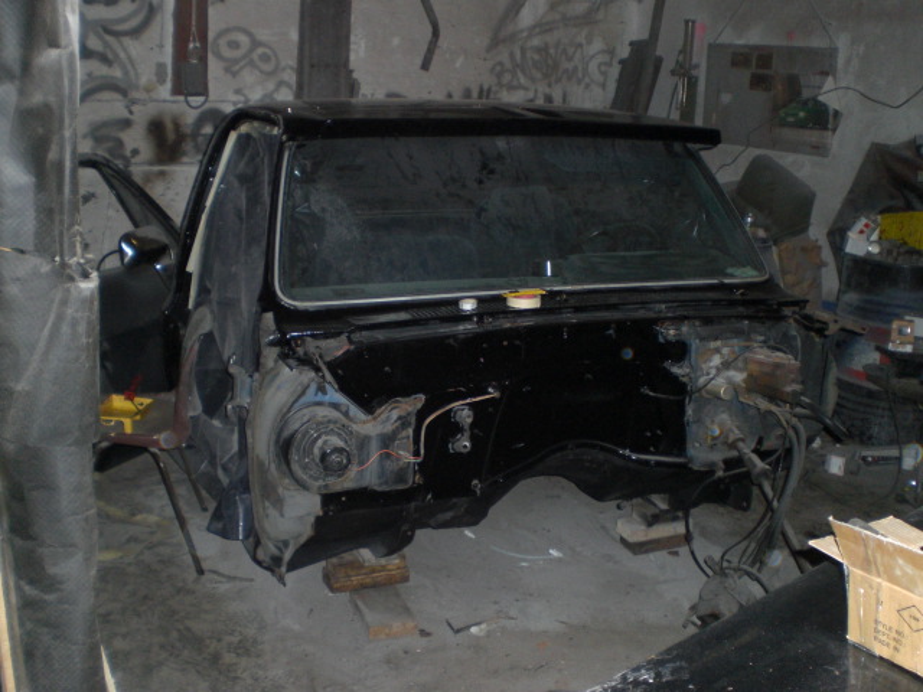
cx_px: 462
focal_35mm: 38
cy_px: 346
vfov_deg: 37.7
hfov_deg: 49.0
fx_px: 1013
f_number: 3.1
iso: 200
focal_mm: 6.3
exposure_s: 1/60
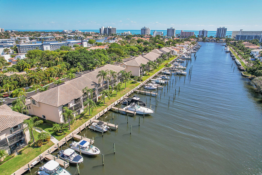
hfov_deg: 78.6
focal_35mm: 22
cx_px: 131
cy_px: 88
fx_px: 160
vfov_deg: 57.2
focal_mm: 8.38
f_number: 2.8
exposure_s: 1/1600
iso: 120
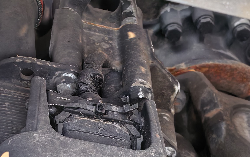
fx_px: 620
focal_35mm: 91
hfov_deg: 22.8
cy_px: 171
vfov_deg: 14.1
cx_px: 110
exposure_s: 1/1704
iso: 125
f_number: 2
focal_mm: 6.98
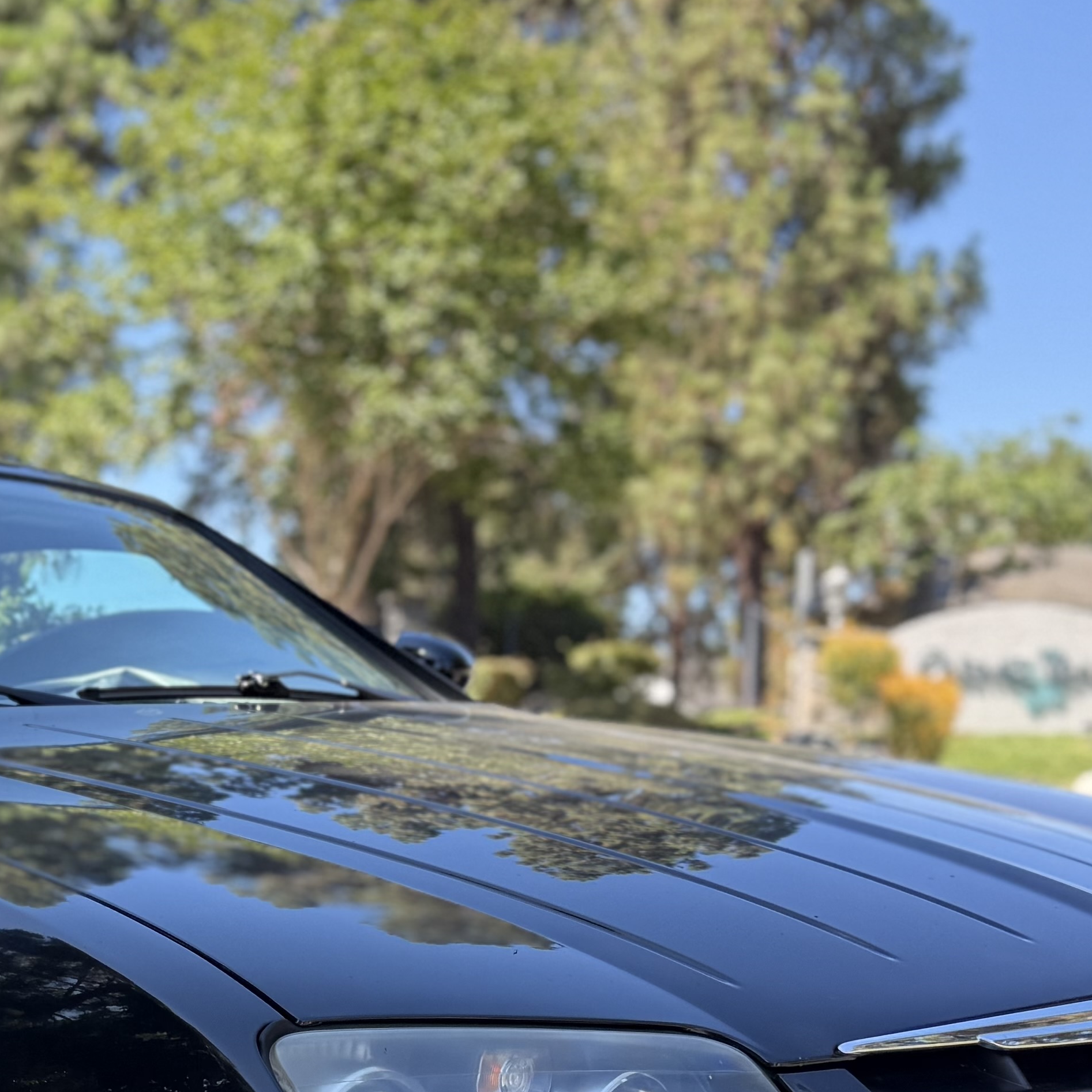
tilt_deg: -5.0
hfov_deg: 26.4
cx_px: 216
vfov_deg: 25.5
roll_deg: +0.0
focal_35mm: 64
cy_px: 1104
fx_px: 2284
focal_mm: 6.76
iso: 100
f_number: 1.78
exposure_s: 1/992
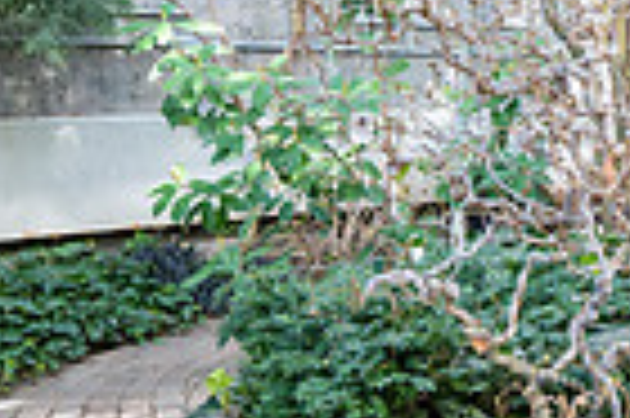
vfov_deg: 23.3
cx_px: 958
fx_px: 1014
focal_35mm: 58
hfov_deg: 25.4
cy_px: 254
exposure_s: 1/160
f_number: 4
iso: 320
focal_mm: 14
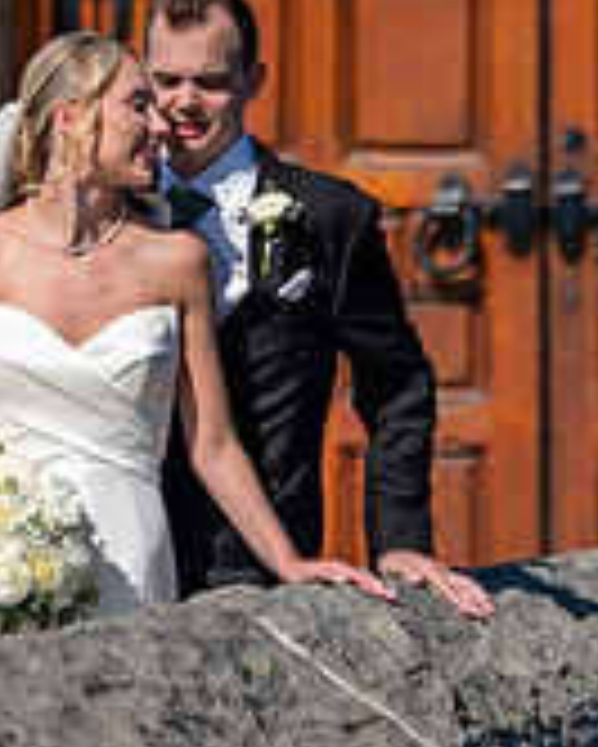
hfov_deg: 3.7
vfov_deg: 4.6
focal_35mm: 424
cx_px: 396
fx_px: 9372
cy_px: 176
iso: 100
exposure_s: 1/4000
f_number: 2.8
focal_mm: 125
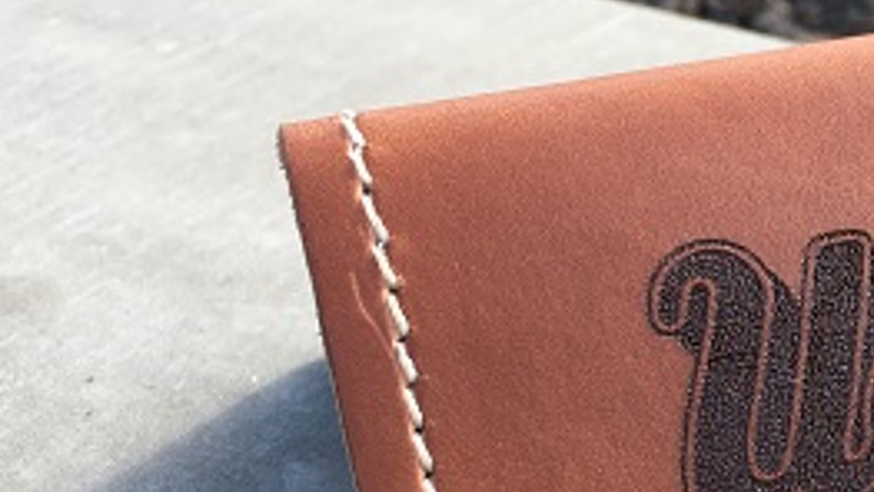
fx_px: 1669
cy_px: 435
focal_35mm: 72
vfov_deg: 16.6
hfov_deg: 27.5
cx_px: 887
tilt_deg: -34.2
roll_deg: +0.1
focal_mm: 4.15
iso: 25
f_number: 2.2
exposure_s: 1/261
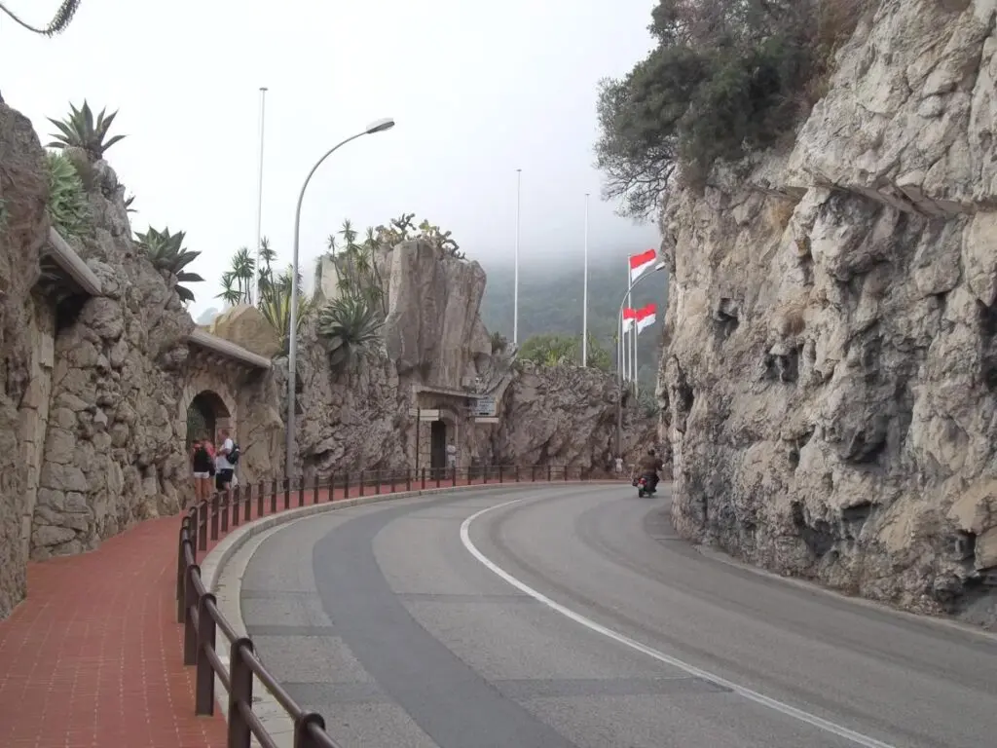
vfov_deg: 36.8
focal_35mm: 39
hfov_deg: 47.9
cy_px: 374
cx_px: 498
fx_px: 1123
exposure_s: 1/160
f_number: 3.2
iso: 64
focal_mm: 7.1
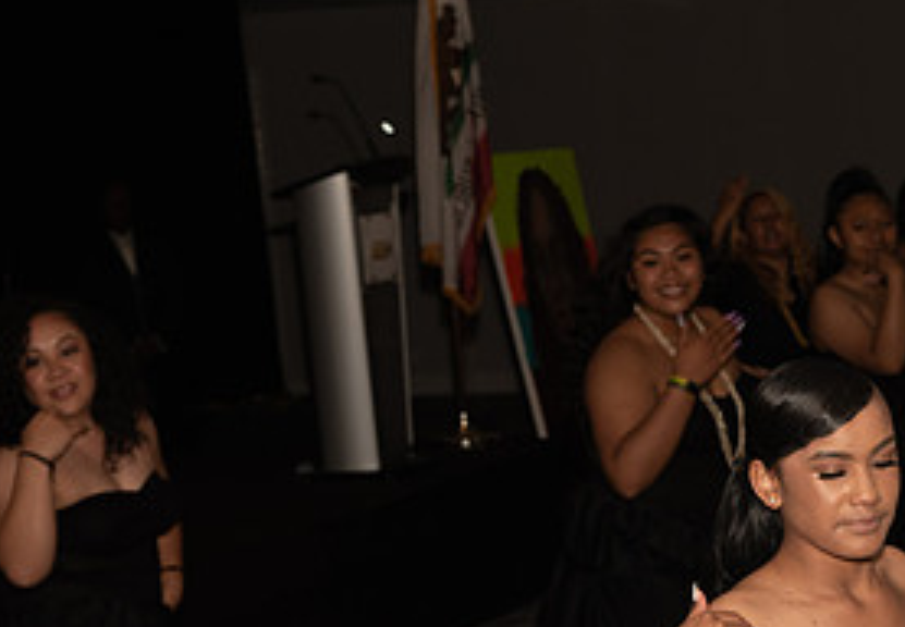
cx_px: 789
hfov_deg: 14.8
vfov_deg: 10.3
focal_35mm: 136
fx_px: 3461
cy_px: 625
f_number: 8
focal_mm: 58
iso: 320
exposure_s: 1/60
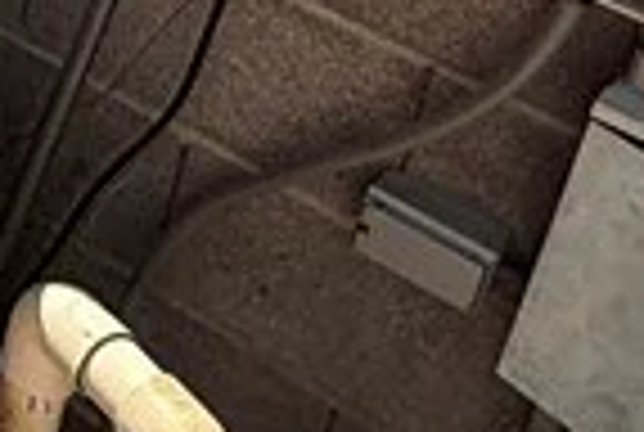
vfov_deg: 11.4
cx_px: -549
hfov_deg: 16.2
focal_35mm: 104
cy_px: -526
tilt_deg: -19.0
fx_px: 1864
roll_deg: -4.6
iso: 64
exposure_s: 1/1431
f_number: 2.2
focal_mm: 2.22
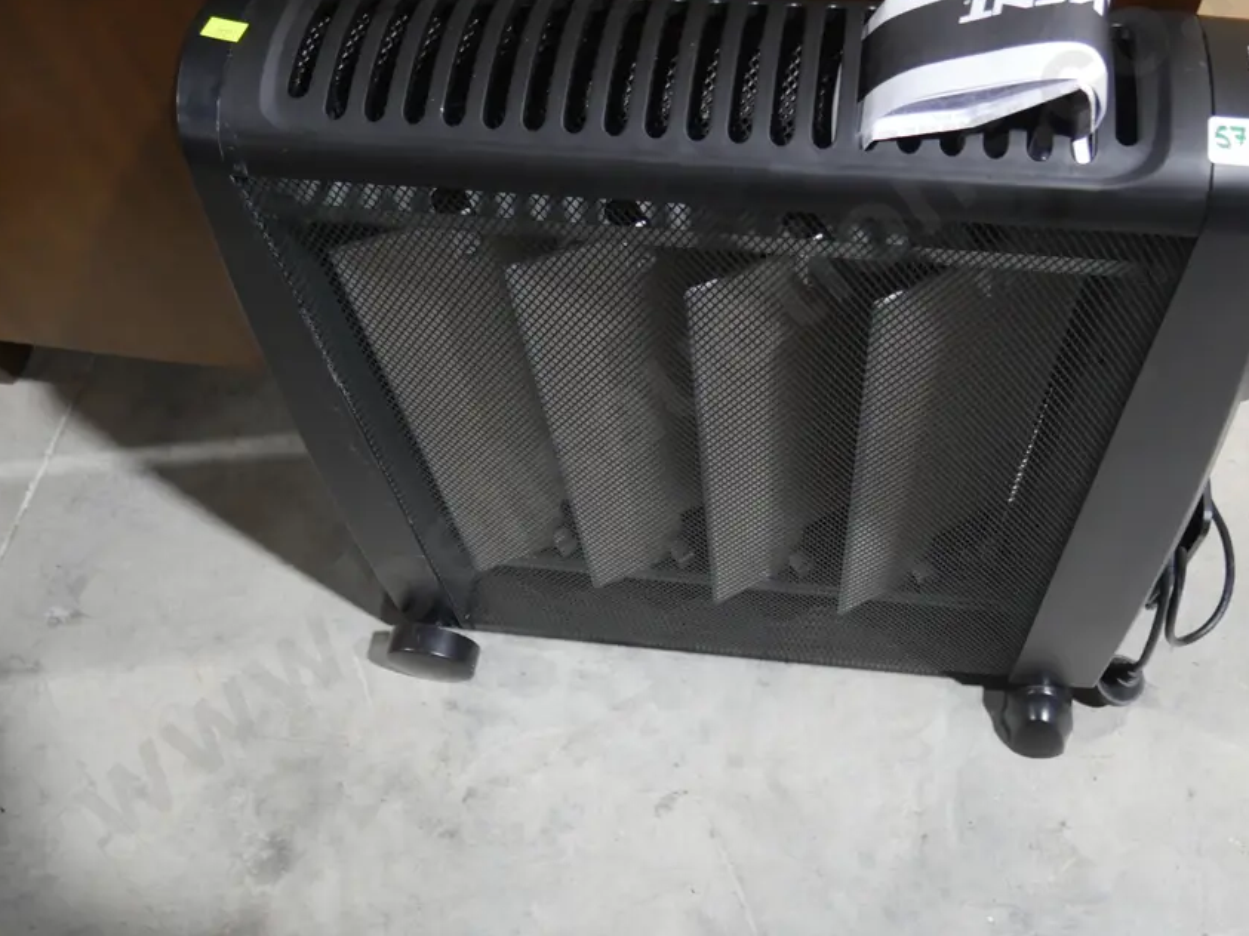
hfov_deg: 53.8
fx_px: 1227
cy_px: 369
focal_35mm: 34
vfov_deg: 41.6
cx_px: 695
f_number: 3.5
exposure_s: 1/60
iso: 640
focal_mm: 14
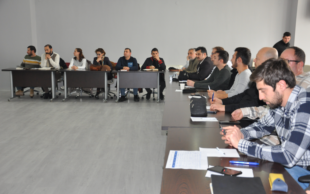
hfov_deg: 46.2
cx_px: 155
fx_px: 363
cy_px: 98
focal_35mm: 43
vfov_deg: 29.9
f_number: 4
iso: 800
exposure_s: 1/60
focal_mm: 28
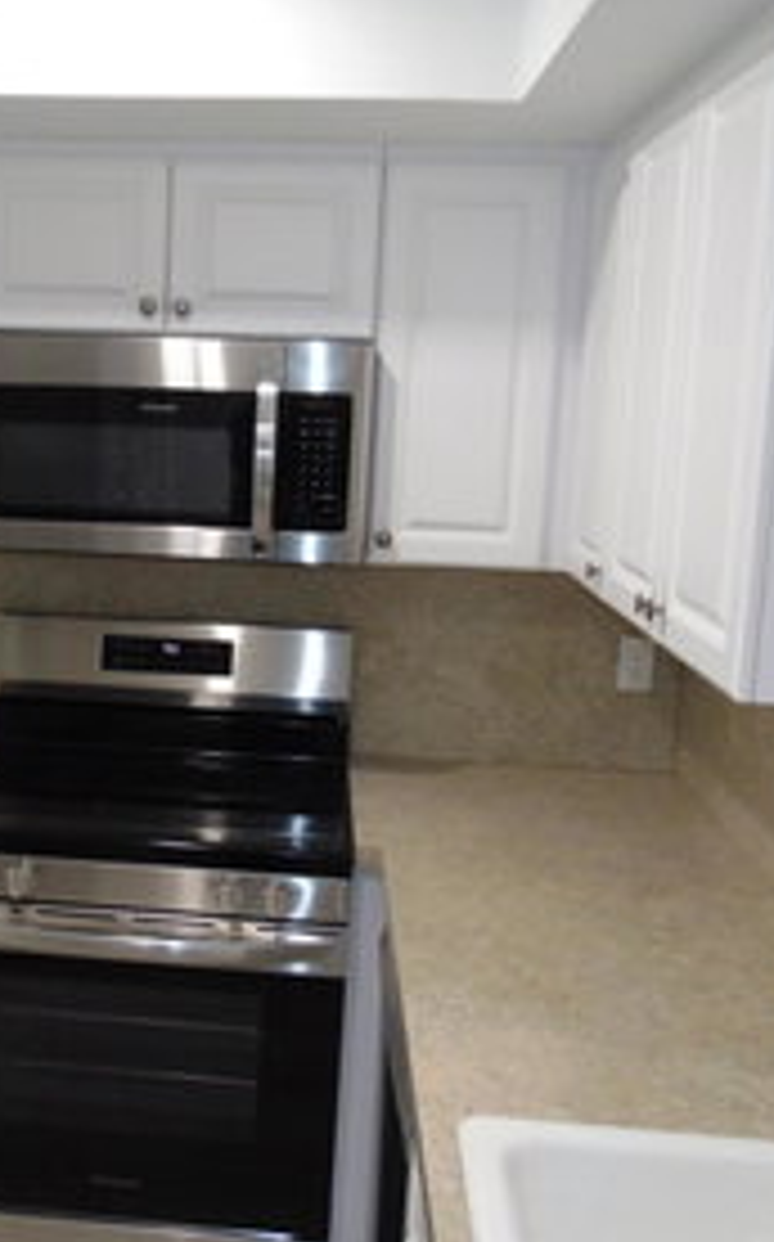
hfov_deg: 30.3
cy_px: 598
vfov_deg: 48.2
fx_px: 1387
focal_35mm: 41
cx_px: 137
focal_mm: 4.5
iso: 200
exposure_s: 1/30
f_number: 3
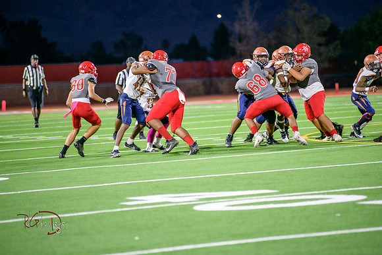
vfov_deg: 6.9
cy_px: 128
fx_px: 2123
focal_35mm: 200
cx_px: 191
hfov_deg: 10.3
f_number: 2.8
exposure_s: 1/250
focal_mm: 200
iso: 1600
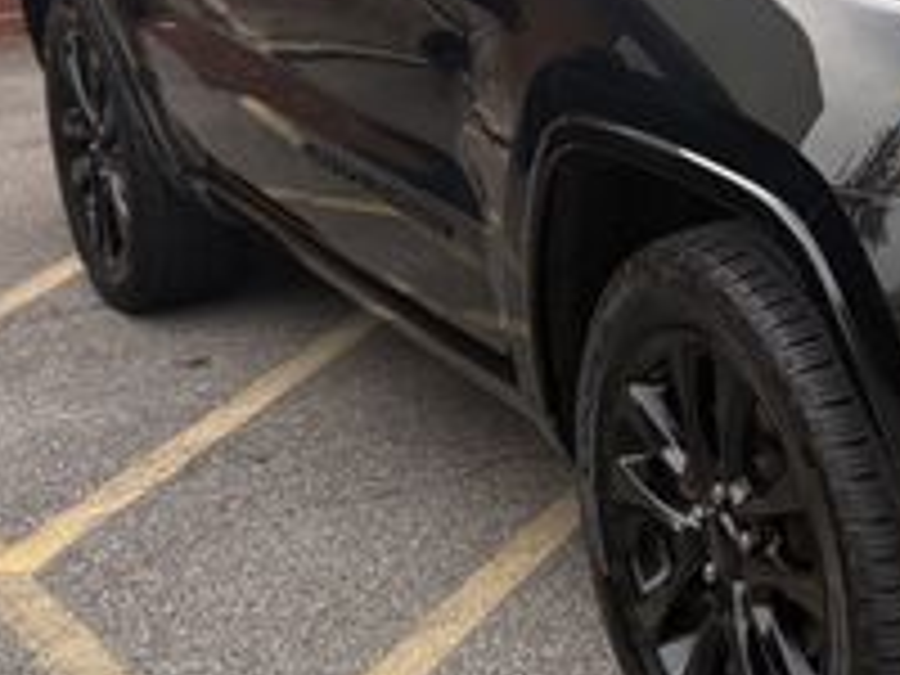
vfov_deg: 17.5
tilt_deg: -7.7
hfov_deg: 21.7
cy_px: 72
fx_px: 2158
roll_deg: -1.4
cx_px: 1112
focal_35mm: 83
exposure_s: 1/279
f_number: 1.6
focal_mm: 5.96
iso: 40
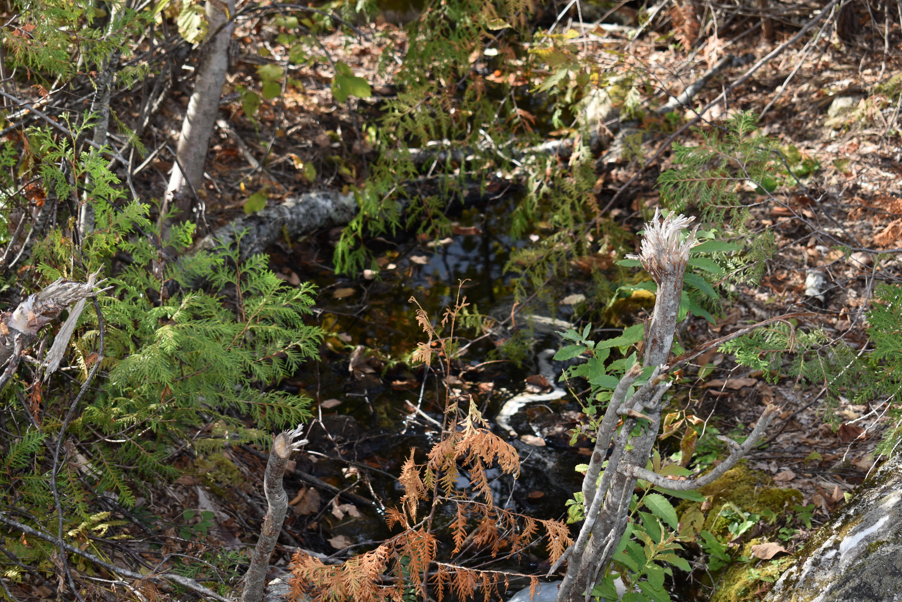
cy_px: 301
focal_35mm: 72
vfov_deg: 18.9
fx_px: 1804
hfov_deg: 28.1
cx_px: 451
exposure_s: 1/200
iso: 140
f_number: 5.3
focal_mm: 48
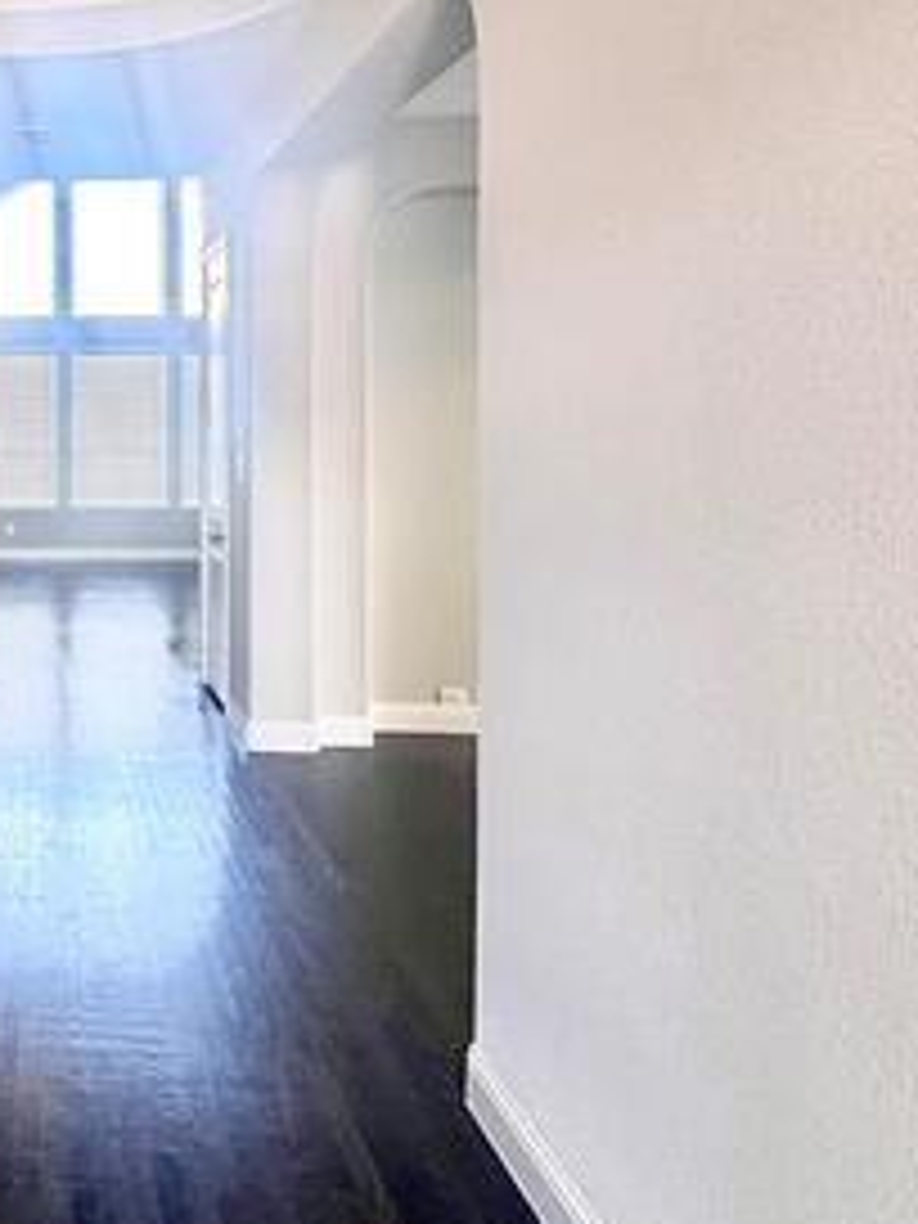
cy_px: 428
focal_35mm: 33
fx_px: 1167
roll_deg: +0.4
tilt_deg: -0.3
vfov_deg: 54.4
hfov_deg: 37.1
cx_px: -58
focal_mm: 2.22
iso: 400
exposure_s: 1/60
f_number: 2.2
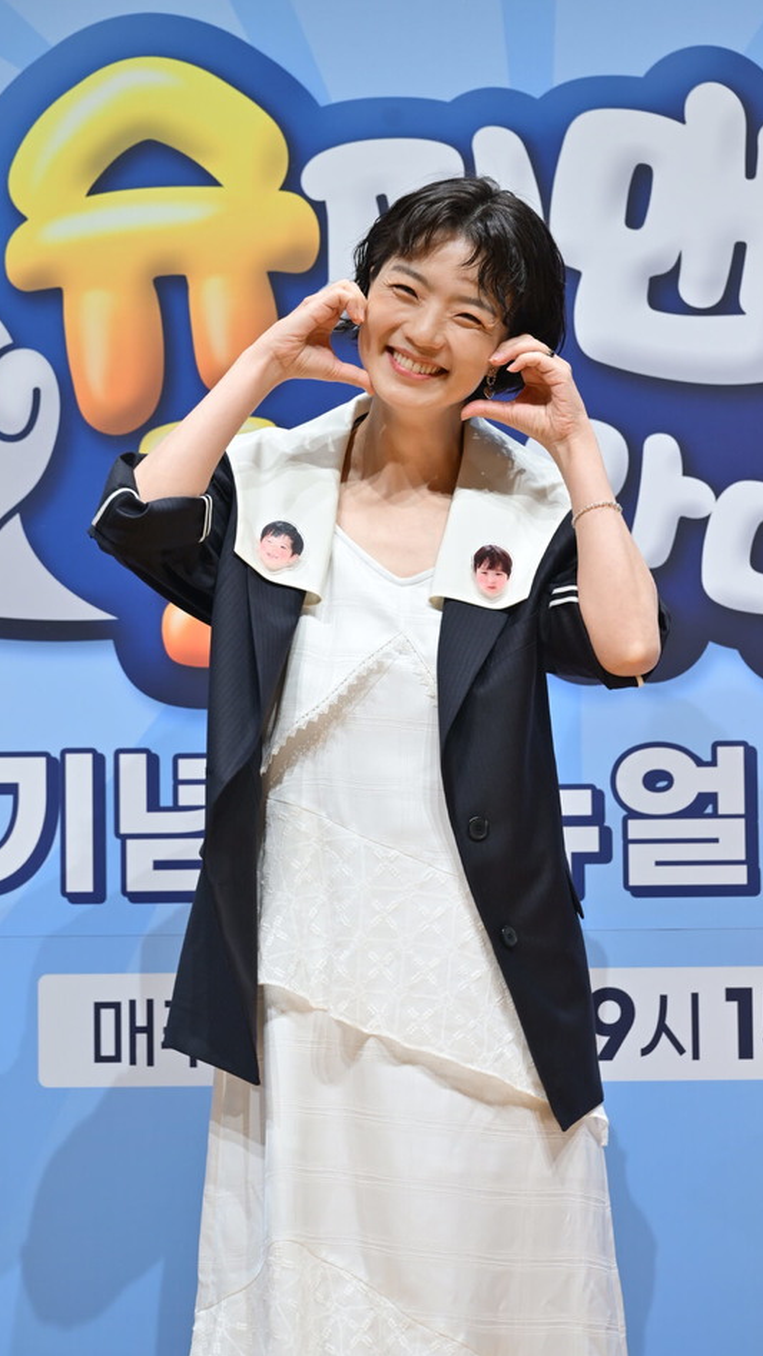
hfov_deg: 5.9
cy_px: 679
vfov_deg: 10.5
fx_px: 7376
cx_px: 397
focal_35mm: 205
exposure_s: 1/200
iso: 640
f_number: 5
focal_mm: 195
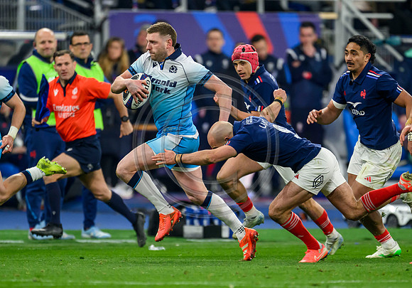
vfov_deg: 1.8
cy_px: 181
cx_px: 265
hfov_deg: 2.6
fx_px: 9242
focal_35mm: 796
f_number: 4
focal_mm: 560
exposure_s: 1/1600
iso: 3200
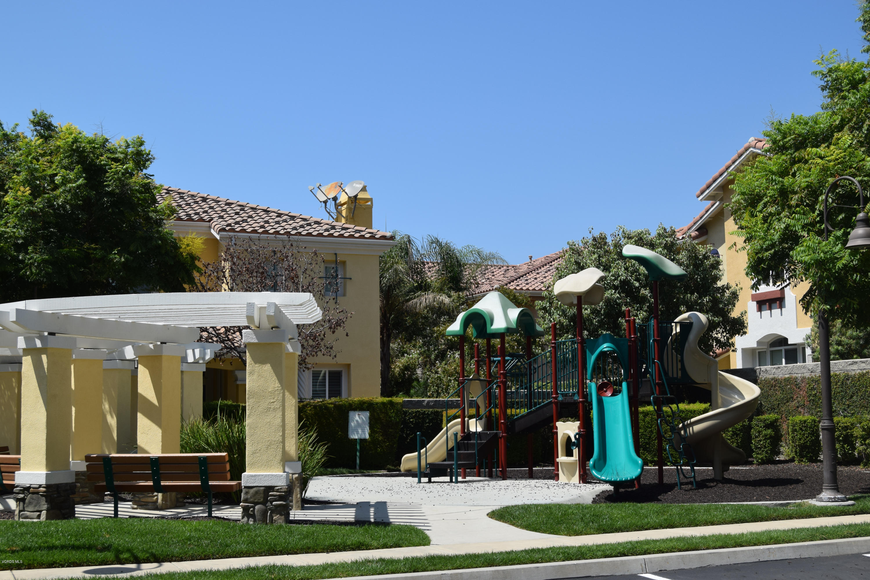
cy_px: 290
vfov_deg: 28.1
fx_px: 1160
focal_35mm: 48
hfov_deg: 41.1
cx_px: 435
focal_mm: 32
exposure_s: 1/400
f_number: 10
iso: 200
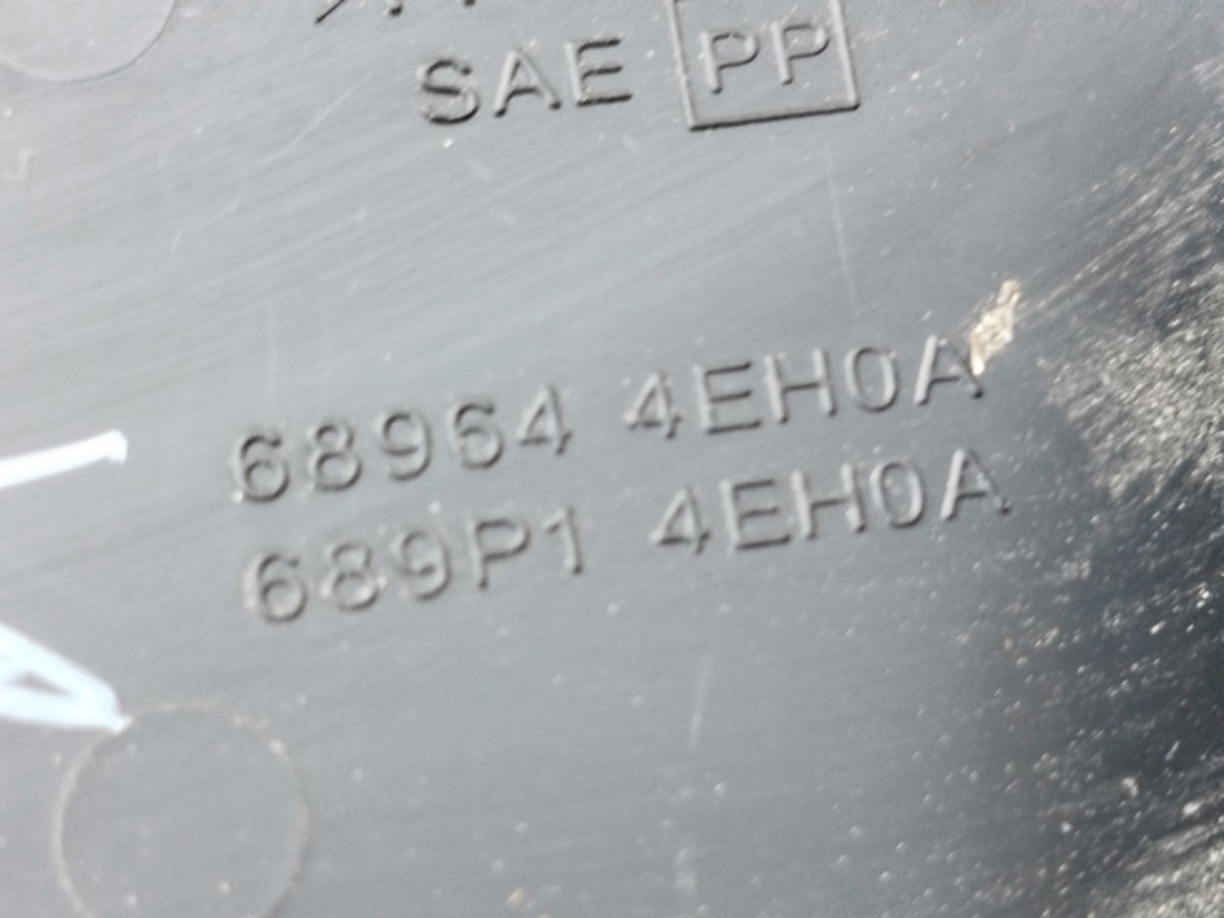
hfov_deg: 27.0
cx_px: 612
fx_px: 2546
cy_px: 459
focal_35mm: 72
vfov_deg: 20.4
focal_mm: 5.31
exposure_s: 1/33
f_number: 1.7
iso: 200
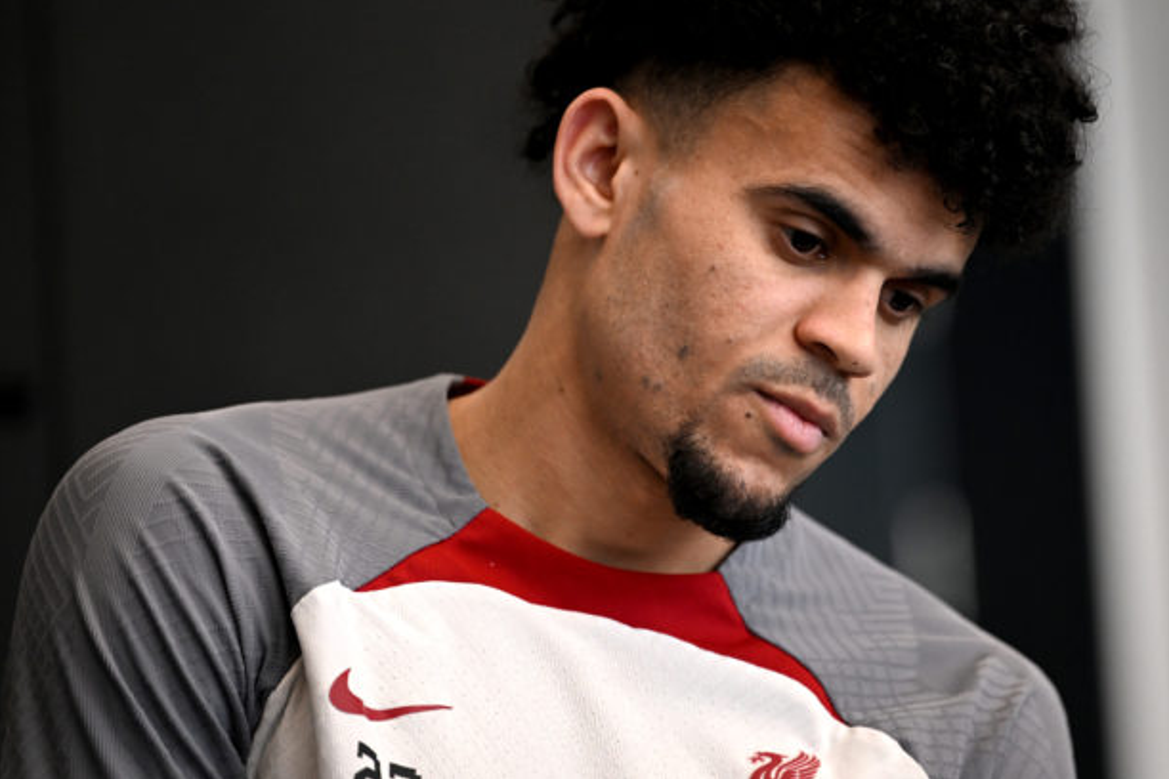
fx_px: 7955
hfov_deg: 8.4
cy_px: 304
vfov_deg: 5.6
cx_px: 682
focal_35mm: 245
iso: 2000
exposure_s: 1/640
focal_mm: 200
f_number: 2.8
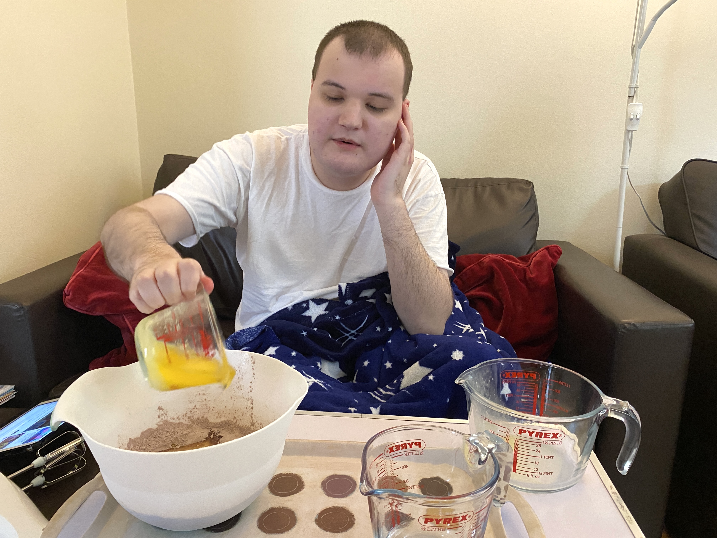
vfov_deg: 53.1
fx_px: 539
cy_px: 269
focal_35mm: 26
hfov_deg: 67.3
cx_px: 358
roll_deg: +0.0
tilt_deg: -14.6
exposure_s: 1/50
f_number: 1.8
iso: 320
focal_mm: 4.25
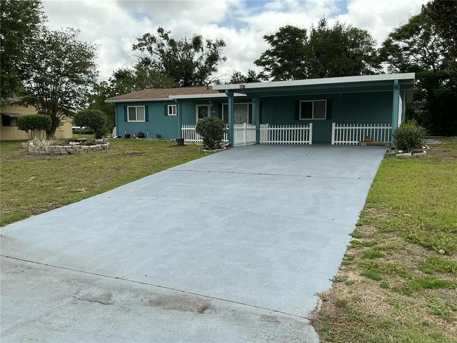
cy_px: 172
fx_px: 383
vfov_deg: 48.2
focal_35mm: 29
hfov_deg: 61.7
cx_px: 228
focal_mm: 3
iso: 25
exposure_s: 1/1626
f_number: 1.8
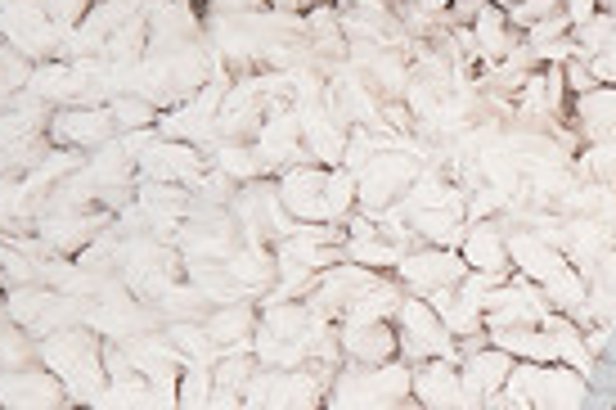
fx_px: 3469
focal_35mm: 203
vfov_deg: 6.7
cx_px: 1164
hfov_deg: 9.6
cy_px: 561
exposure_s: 1/500
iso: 100
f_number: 2.8
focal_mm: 44
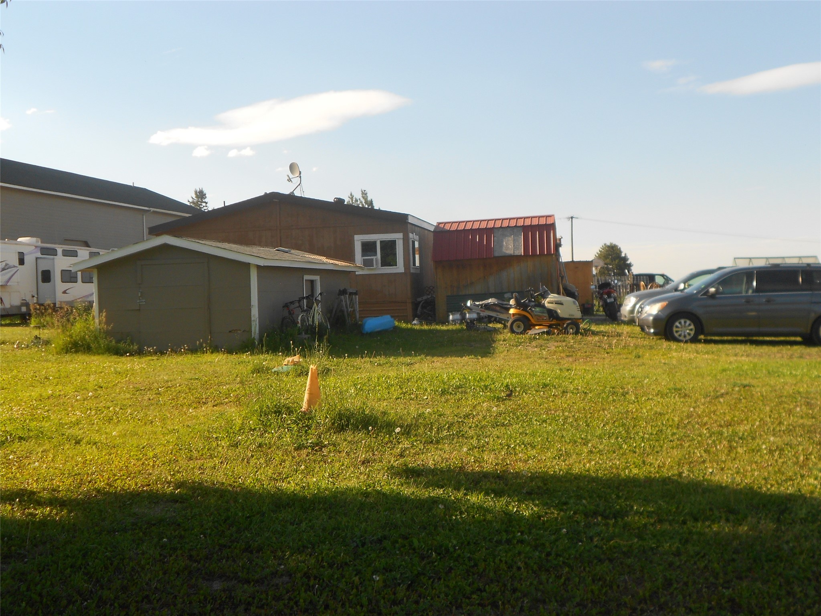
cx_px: 410
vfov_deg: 38.7
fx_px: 878
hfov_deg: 50.1
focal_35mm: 37
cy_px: 308
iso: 80
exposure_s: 1/500
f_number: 3.9
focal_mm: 6.7
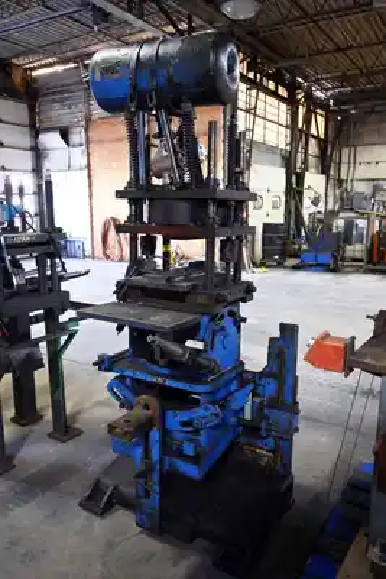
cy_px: 290
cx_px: 193
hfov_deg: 44.7
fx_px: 470
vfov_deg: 63.2
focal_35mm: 29
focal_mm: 19.5
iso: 3200
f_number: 3.8
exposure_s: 1/30
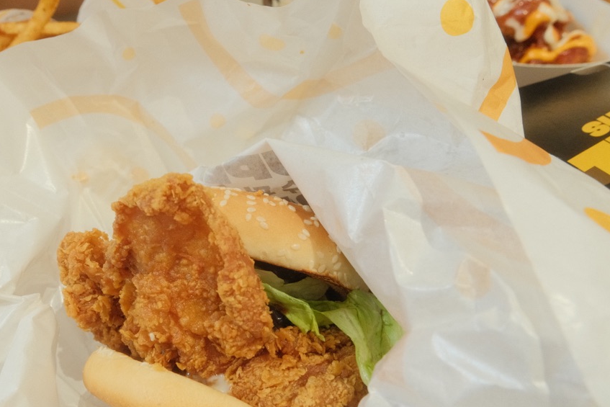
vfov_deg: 38.6
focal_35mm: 34
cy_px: 258
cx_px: 212
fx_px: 576
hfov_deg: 54.8
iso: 4000
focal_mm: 16
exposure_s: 1/60
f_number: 7.1
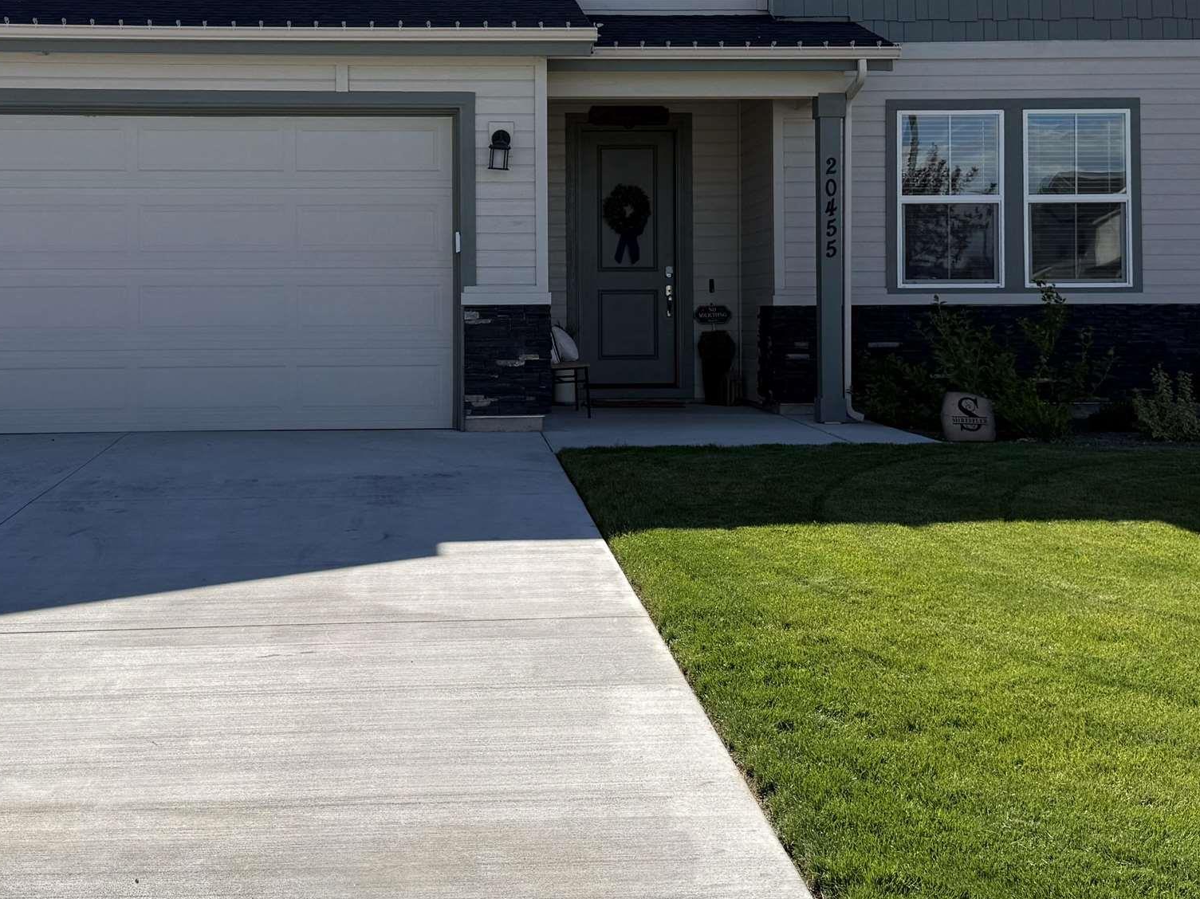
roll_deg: +0.2
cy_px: 266
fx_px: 1698
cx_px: 501
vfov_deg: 29.4
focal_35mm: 49
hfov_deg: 38.8
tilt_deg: +2.3
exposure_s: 1/4673
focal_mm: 6.76
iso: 80
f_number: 1.78
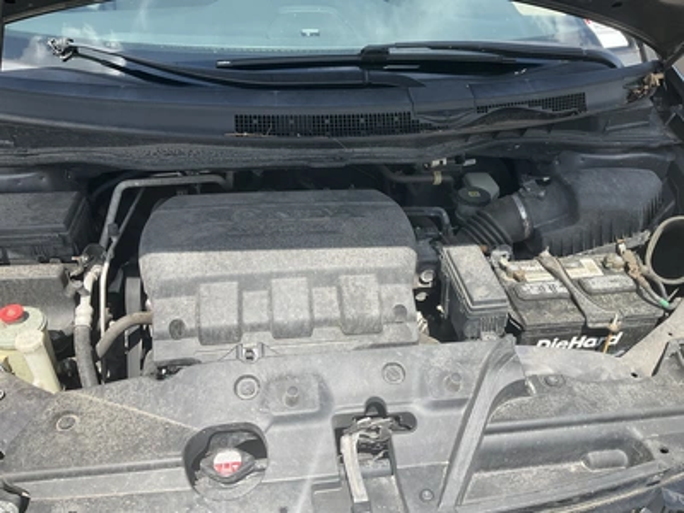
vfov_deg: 48.2
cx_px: 342
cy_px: 256
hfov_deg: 61.7
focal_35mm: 29
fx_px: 573
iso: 25
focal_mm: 3
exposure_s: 1/883
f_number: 1.8
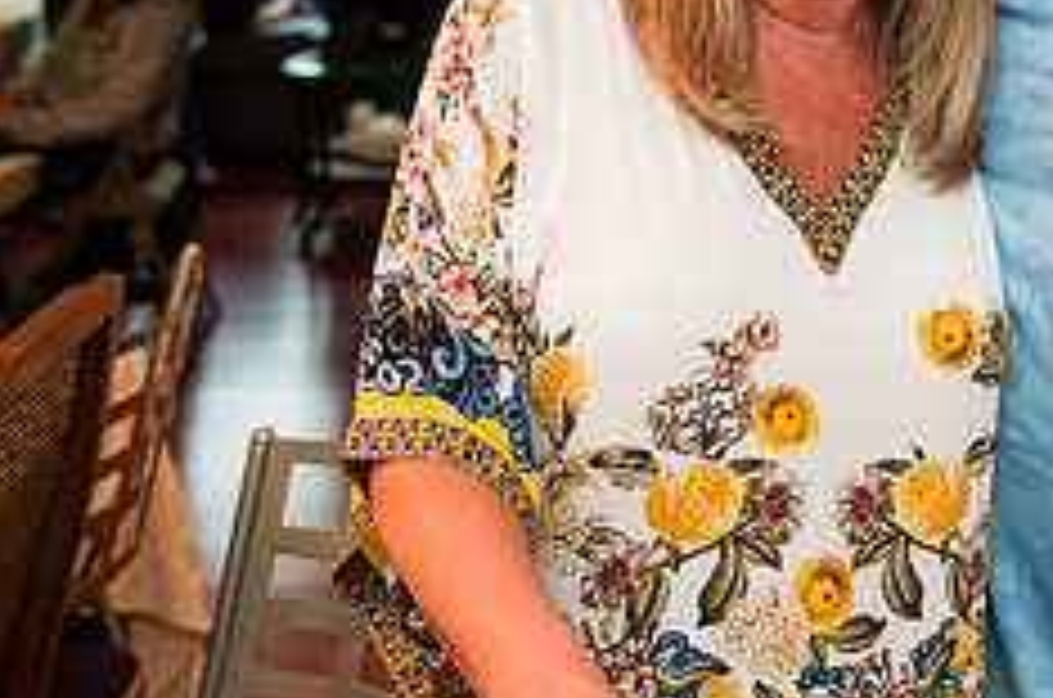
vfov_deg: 17.3
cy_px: 27
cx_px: 936
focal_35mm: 77
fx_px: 2248
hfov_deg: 25.6
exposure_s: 1/200
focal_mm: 31
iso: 1600
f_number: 3.5
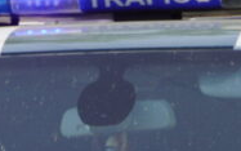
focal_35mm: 1147
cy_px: 288
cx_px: 273
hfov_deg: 1.8
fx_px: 7536
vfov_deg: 1.1
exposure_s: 1/320
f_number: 6.3
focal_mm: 183
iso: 200
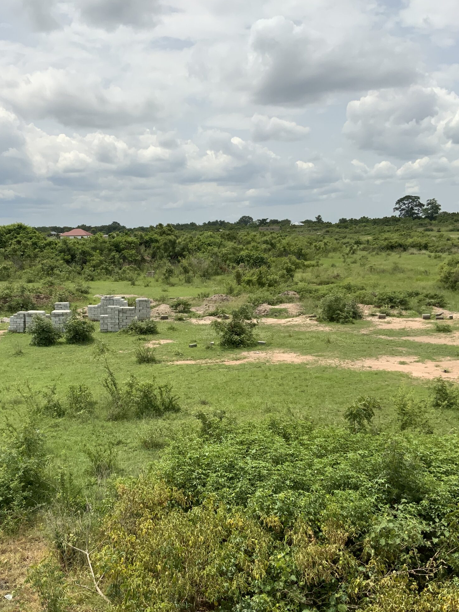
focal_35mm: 38
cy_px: 347
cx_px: 189
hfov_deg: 37.6
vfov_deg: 48.8
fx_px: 672
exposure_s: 1/3322
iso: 20
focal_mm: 3
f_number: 1.8
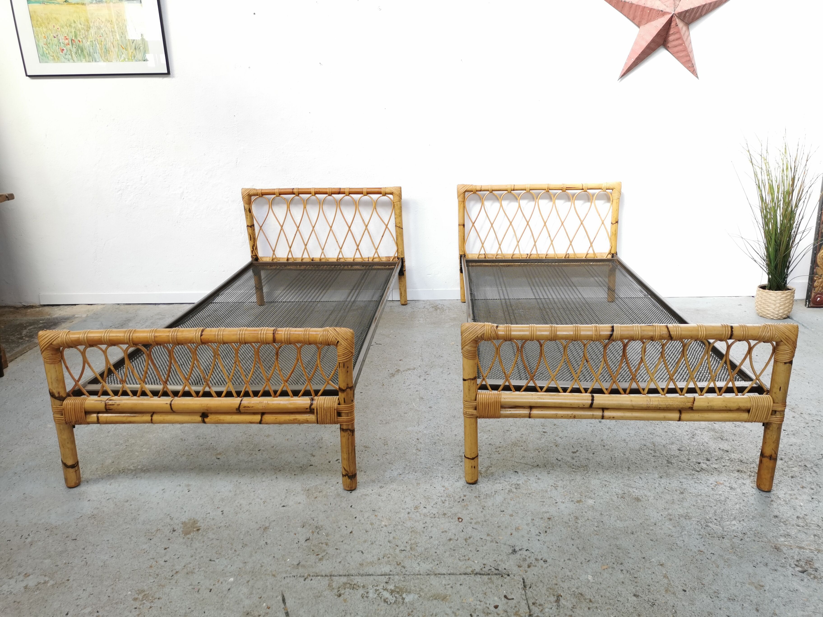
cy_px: 308
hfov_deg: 65.3
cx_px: 412
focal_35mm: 27
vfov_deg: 51.4
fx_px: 642
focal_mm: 5.58
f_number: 1.8
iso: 50
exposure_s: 1/130
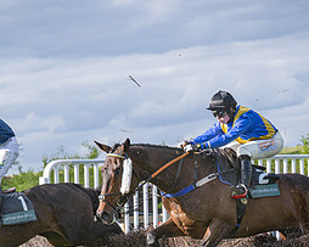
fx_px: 1600
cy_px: 218
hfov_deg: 11.0
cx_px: 151
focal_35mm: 175
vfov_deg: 8.8
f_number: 4
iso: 400
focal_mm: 70
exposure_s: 1/3200
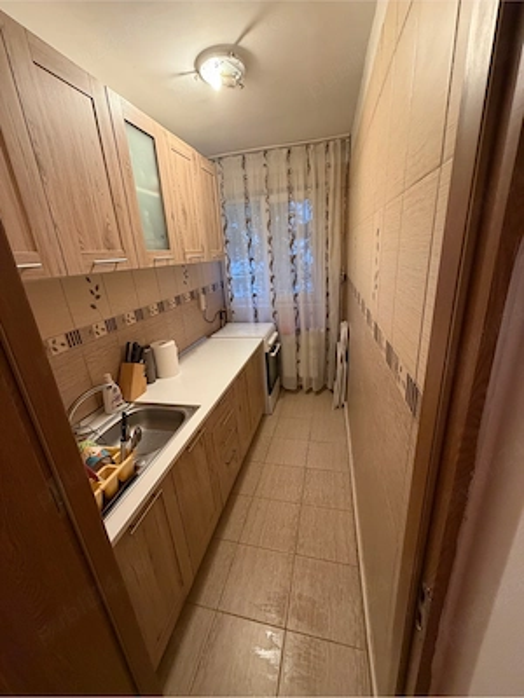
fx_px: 283
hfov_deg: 85.7
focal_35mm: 14
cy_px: 349
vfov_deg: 102.1
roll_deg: +4.3
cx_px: 262
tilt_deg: -18.9
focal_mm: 2.22
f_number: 2.2
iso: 400
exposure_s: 1/50
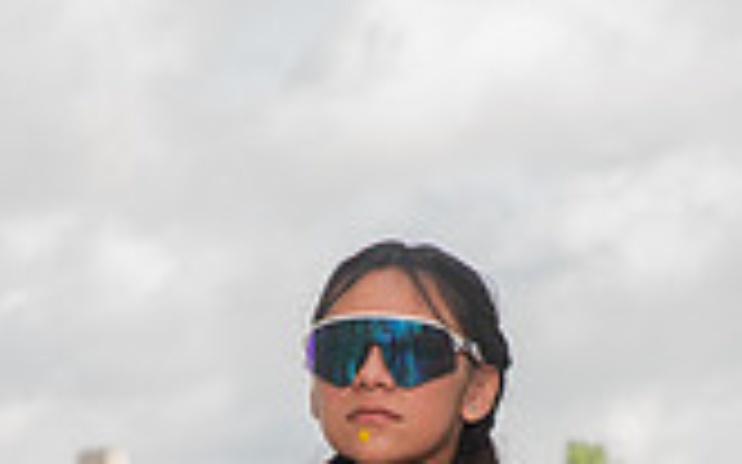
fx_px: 3659
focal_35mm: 181
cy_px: 1009
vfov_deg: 6.9
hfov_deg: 11.6
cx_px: 342
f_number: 6.3
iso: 200
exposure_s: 1/320
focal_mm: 65
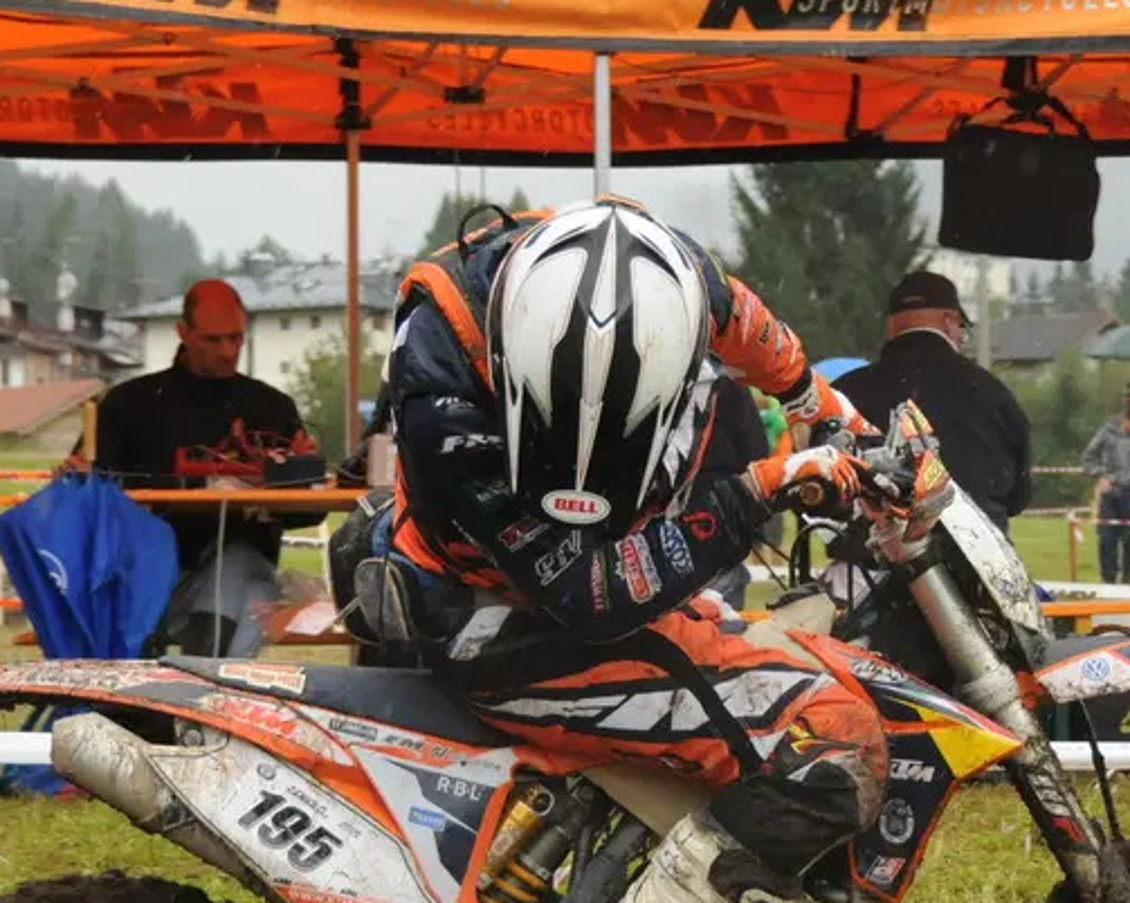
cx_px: 818
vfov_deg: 9.6
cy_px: 603
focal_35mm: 161
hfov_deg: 12.0
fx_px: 5382
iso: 800
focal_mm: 48
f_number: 4.5
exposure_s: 1/800
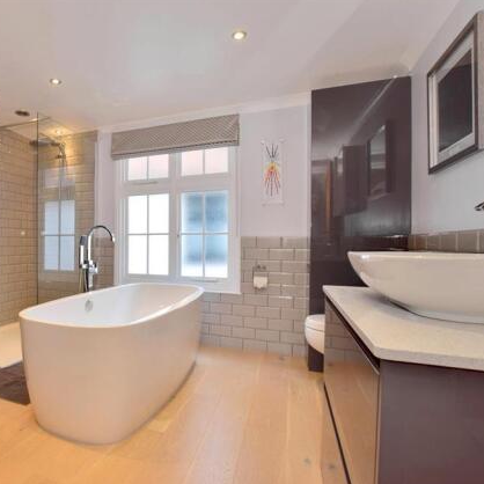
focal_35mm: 20
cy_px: 248
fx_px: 316
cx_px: 122
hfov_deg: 69.9
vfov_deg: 74.8
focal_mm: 10
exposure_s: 1/20
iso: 400
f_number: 11
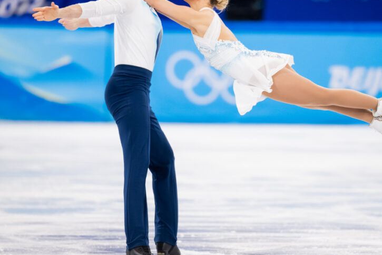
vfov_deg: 2.9
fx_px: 5021
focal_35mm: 473
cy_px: 84
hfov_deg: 4.4
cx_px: 233
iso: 1250
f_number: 3.2
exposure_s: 1/1250
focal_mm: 280
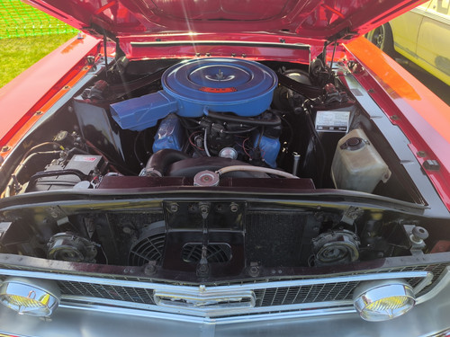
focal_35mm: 23
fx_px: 299
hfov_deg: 73.9
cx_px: 225
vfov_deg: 58.9
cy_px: 168
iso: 50
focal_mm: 6.14
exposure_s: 1/233
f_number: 1.65
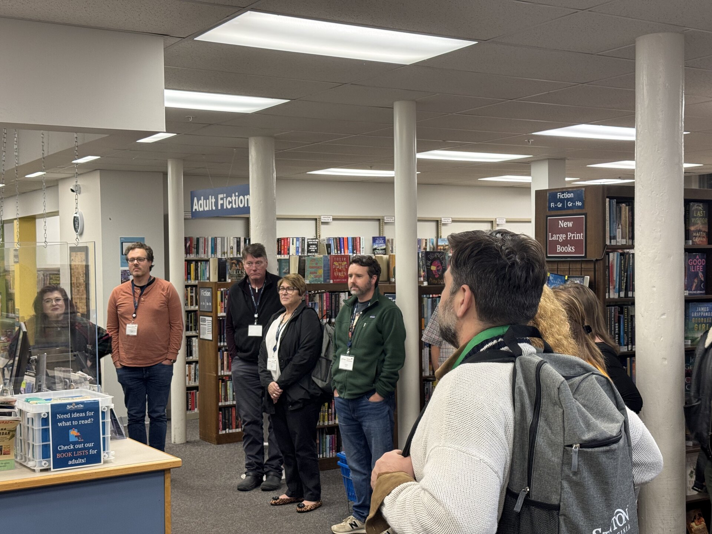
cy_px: 267
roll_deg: +0.4
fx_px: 987
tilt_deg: -1.5
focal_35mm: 48
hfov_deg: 39.7
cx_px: 356
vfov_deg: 30.3
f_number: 1.78
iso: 125
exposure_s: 1/60
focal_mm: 6.76
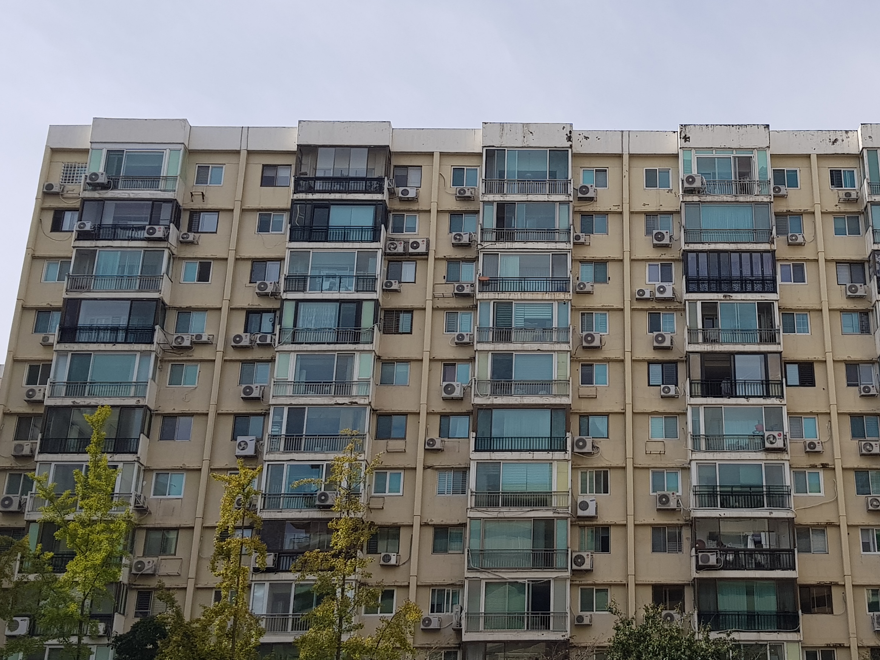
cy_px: 311
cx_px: 609
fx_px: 1144
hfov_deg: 41.4
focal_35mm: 45
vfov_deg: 32.2
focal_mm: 4.2
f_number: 1.7
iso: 40
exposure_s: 1/2648
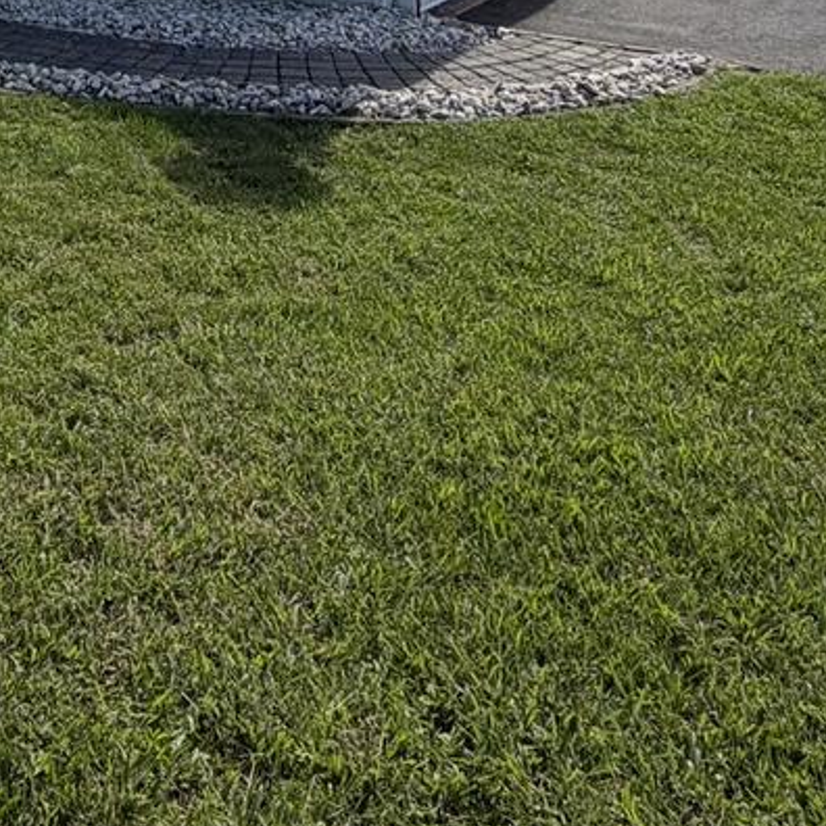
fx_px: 1215
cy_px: -219
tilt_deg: -2.6
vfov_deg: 30.5
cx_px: 79
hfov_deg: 35.3
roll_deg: -1.3
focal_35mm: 45
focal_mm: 2.22
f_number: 2.2
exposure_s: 1/1431
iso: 20
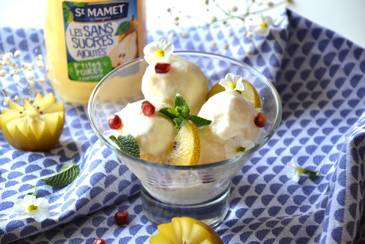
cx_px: 182
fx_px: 1491
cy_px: 122
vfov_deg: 9.3
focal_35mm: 147
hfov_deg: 14.0
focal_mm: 98
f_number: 5.6
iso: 400
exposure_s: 1/40
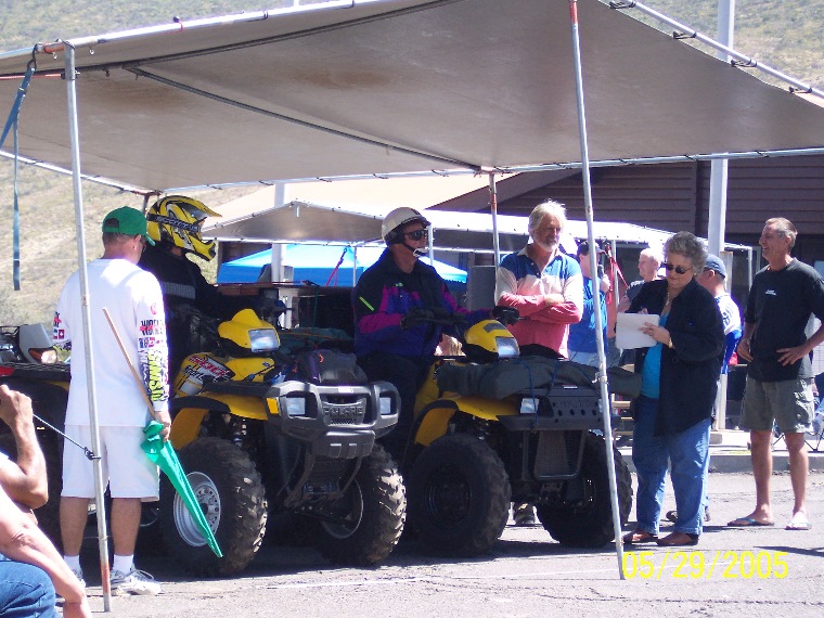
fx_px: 2856
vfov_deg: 12.3
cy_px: 321
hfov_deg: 16.4
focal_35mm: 120
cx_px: 399
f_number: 4.8
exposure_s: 1/250
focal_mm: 24
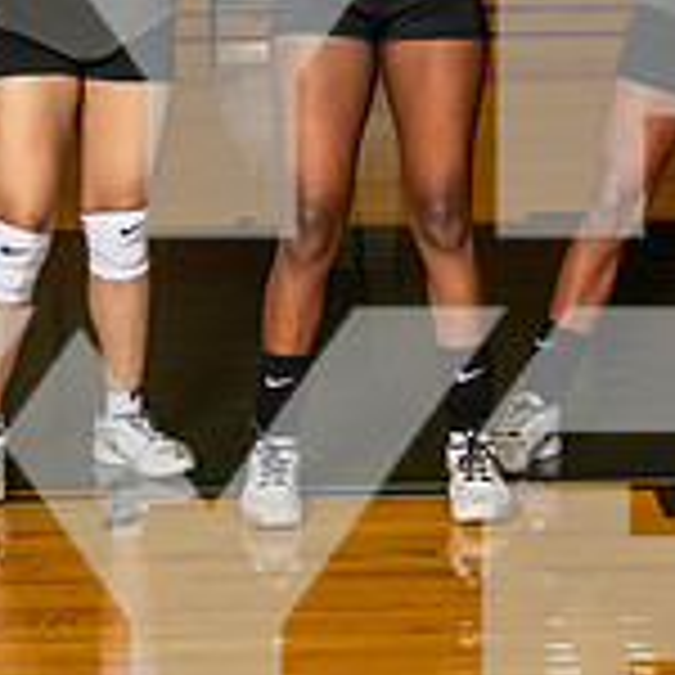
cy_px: 2
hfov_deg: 15.1
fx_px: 2537
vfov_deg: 14.9
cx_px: 410
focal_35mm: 115
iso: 800
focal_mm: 35
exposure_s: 1/250
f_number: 7.1
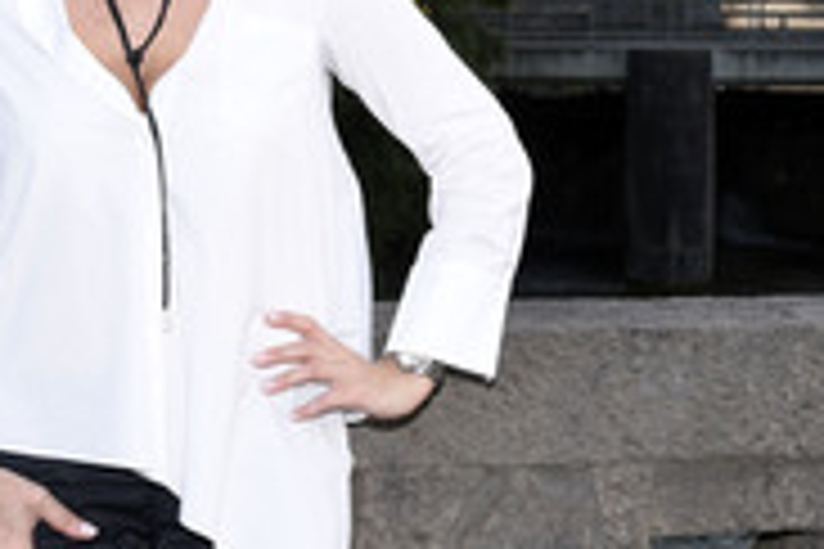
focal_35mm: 79
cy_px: 148
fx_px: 1808
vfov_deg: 17.2
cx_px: 169
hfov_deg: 25.3
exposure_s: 1/100
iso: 500
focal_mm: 32
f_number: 6.3
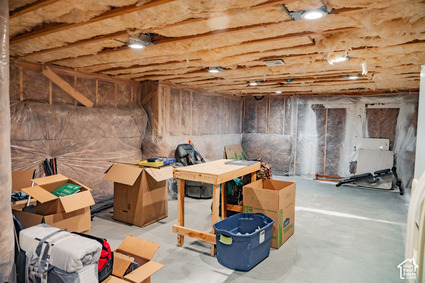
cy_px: 142
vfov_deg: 52.8
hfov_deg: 73.3
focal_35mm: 24
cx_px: 212
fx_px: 286
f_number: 4.5
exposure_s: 1/50
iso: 1600
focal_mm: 24
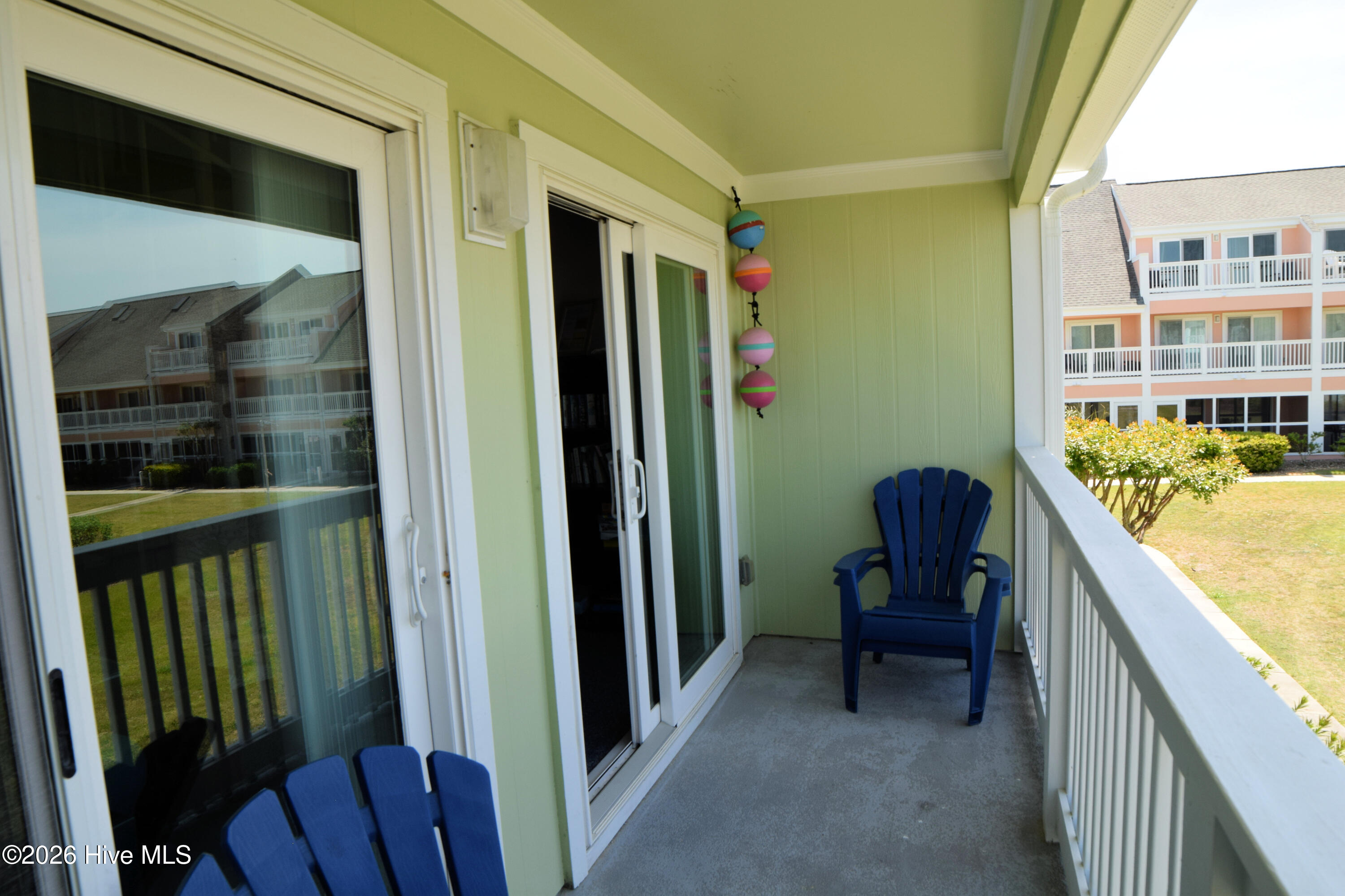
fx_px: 785
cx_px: 672
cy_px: 448
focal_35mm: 21
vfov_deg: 59.5
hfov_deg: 81.2
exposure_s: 1/250
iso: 200
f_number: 8
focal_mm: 14
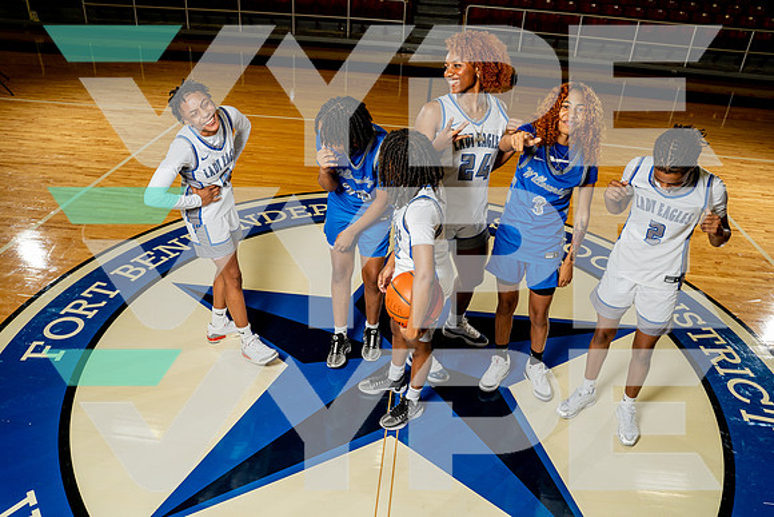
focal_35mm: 27
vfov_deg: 48.0
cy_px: 258
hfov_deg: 67.4
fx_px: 581
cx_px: 387
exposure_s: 1/250
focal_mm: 27
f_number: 5.6
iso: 640
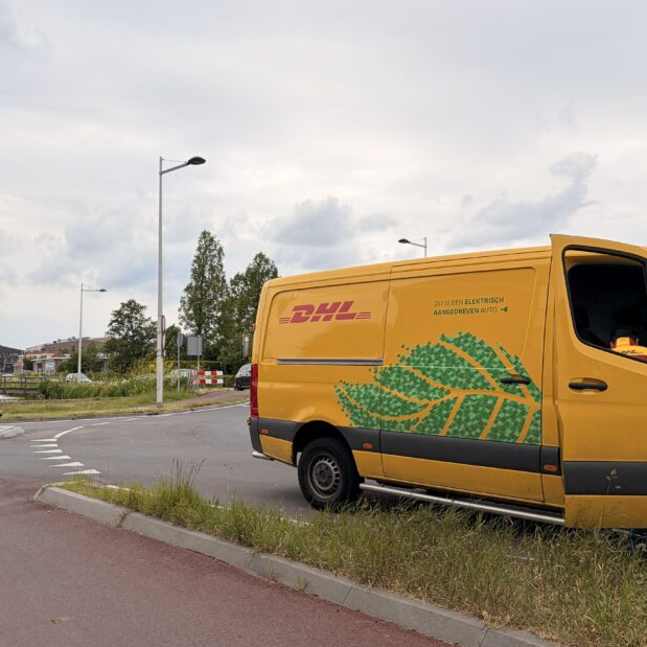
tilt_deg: +0.1
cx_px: 210
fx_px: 804
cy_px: 369
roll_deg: +0.6
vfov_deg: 43.7
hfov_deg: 43.2
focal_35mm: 38
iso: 50
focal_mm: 5.96
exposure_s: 1/3448
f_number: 1.6
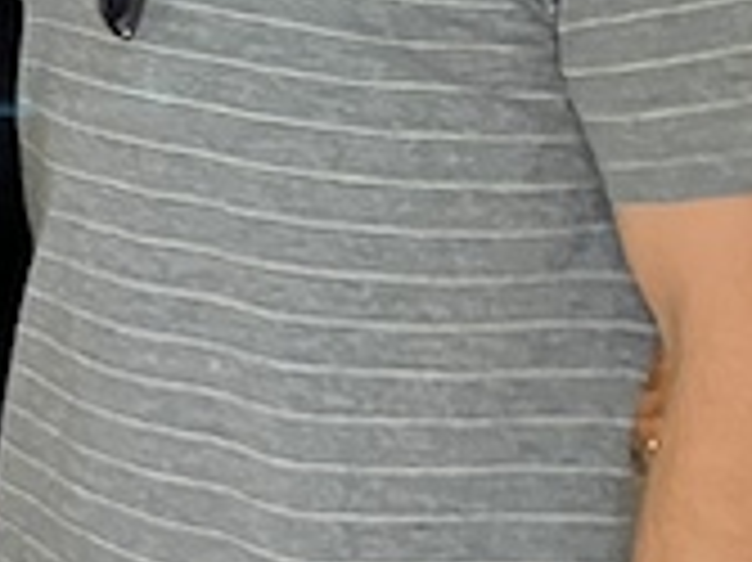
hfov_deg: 15.6
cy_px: -441
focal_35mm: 109
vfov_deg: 12.4
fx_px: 2366
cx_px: -576
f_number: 1.8
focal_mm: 3.99
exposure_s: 1/60
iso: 250
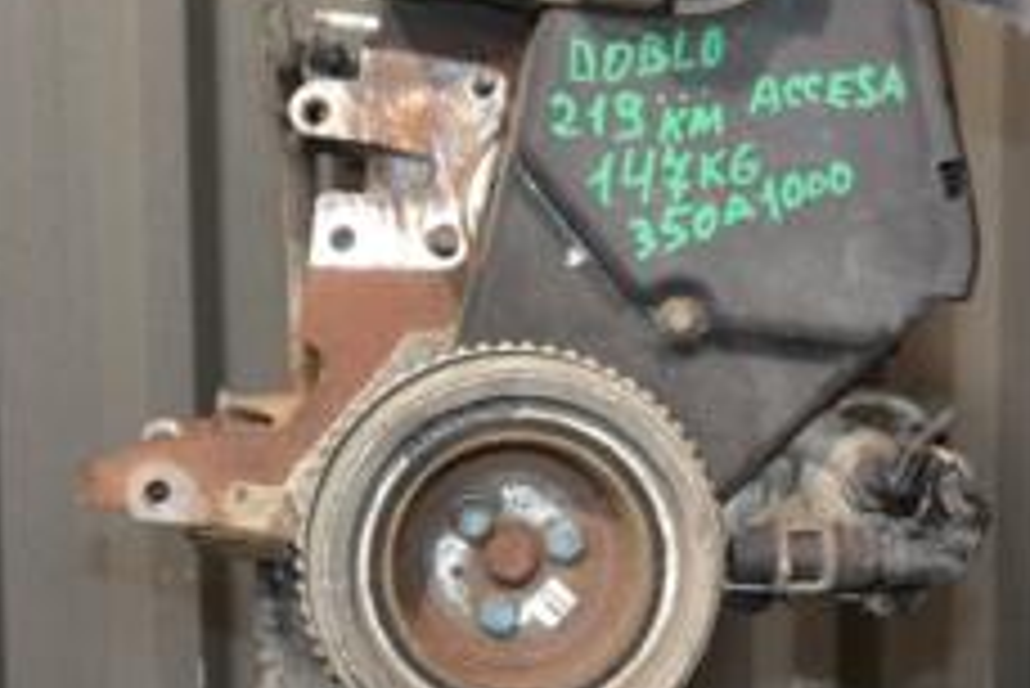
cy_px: 189
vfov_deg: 13.9
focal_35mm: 98
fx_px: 2814
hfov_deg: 20.7
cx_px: 517
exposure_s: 1/60
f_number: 4
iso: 2000
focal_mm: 25
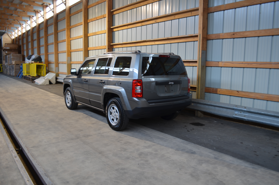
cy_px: 92
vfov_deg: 47.7
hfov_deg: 67.5
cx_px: 140
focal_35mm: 27
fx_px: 209
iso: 100
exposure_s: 1/2
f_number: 4
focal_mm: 18
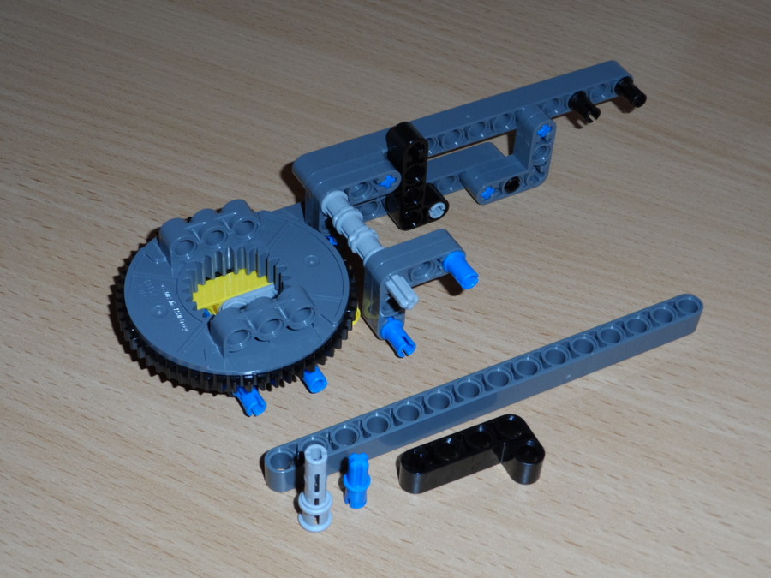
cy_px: 289
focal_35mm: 62
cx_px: 386
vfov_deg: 23.7
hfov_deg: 31.2
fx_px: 1381
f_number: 4.2
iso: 100
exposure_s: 1/45
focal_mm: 10.2
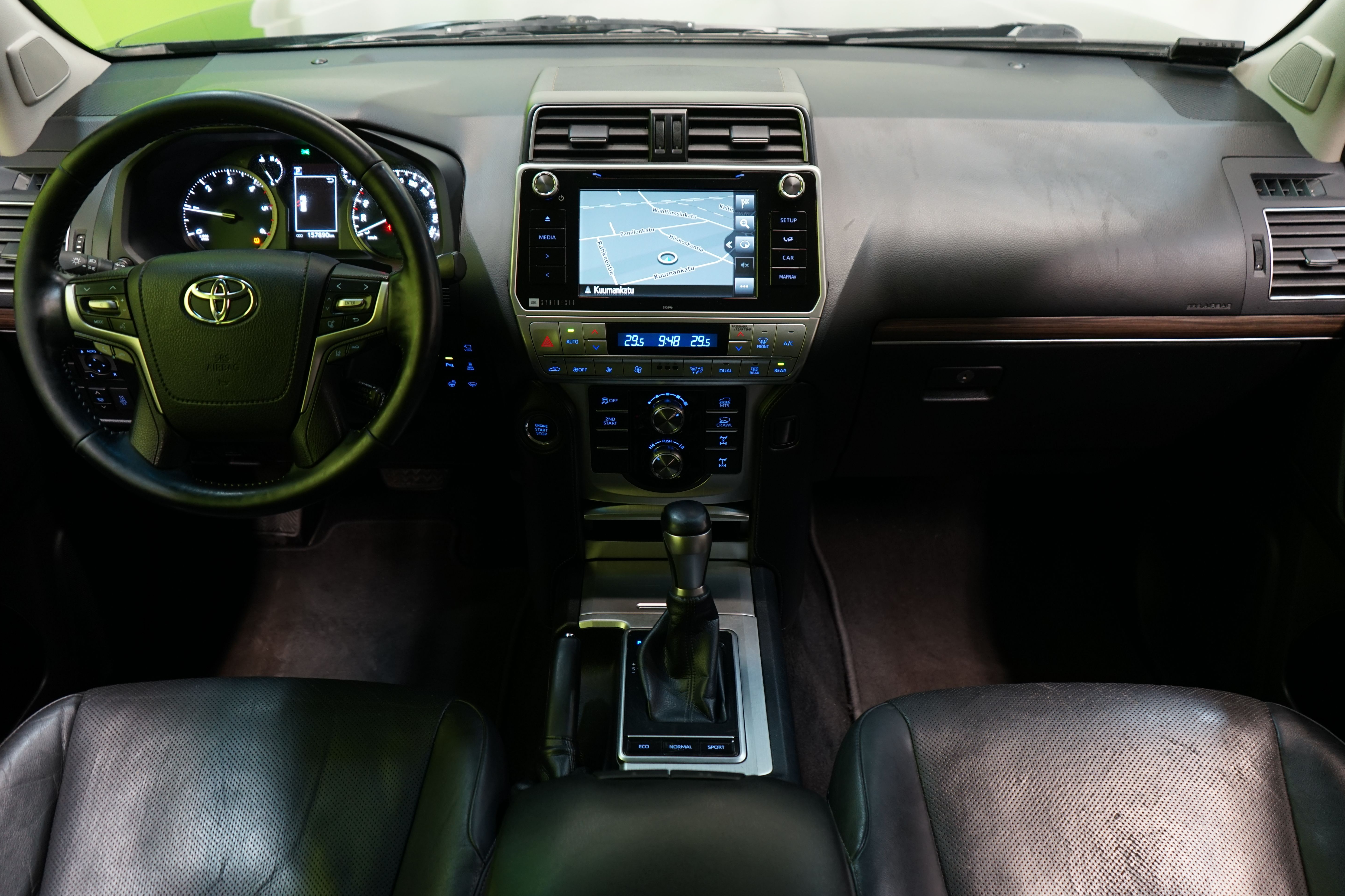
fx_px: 1083
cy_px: 457
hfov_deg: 63.7
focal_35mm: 29
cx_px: 661
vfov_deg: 45.0
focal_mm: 28
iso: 640
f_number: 3.5
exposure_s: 1/30
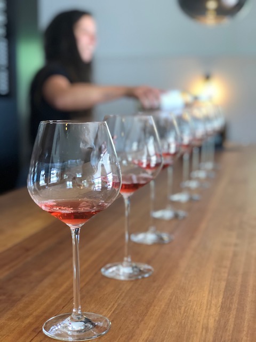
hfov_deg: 25.7
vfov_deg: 33.8
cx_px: 128
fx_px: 562
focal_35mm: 57
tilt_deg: -7.4
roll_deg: -0.1
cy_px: 171
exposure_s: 1/33
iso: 100
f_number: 2.8
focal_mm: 6.6
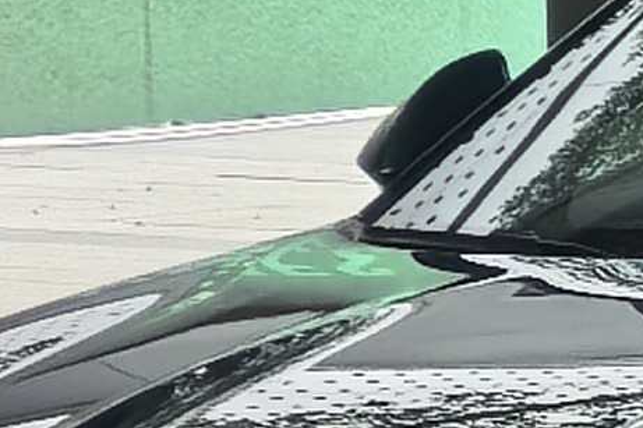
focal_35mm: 351
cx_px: 1127
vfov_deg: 3.9
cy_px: 654
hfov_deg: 5.8
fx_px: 6267
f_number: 1.6
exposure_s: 1/628
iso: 50
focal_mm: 5.34
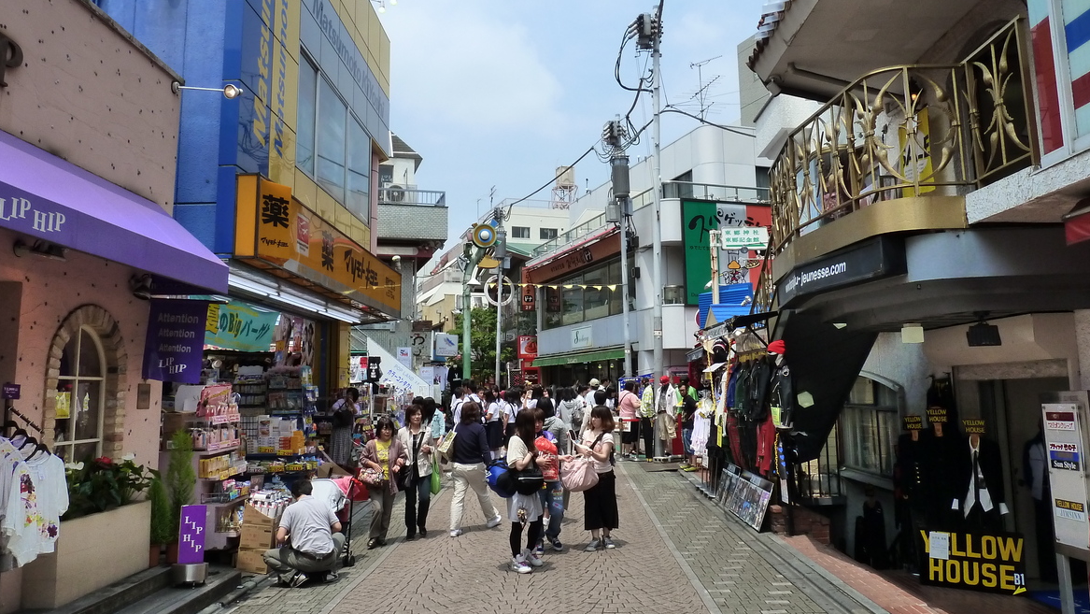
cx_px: 542
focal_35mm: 28
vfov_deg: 41.4
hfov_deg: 67.9
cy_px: 269
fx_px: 809
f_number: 5
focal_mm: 4.1
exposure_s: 1/400
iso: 200
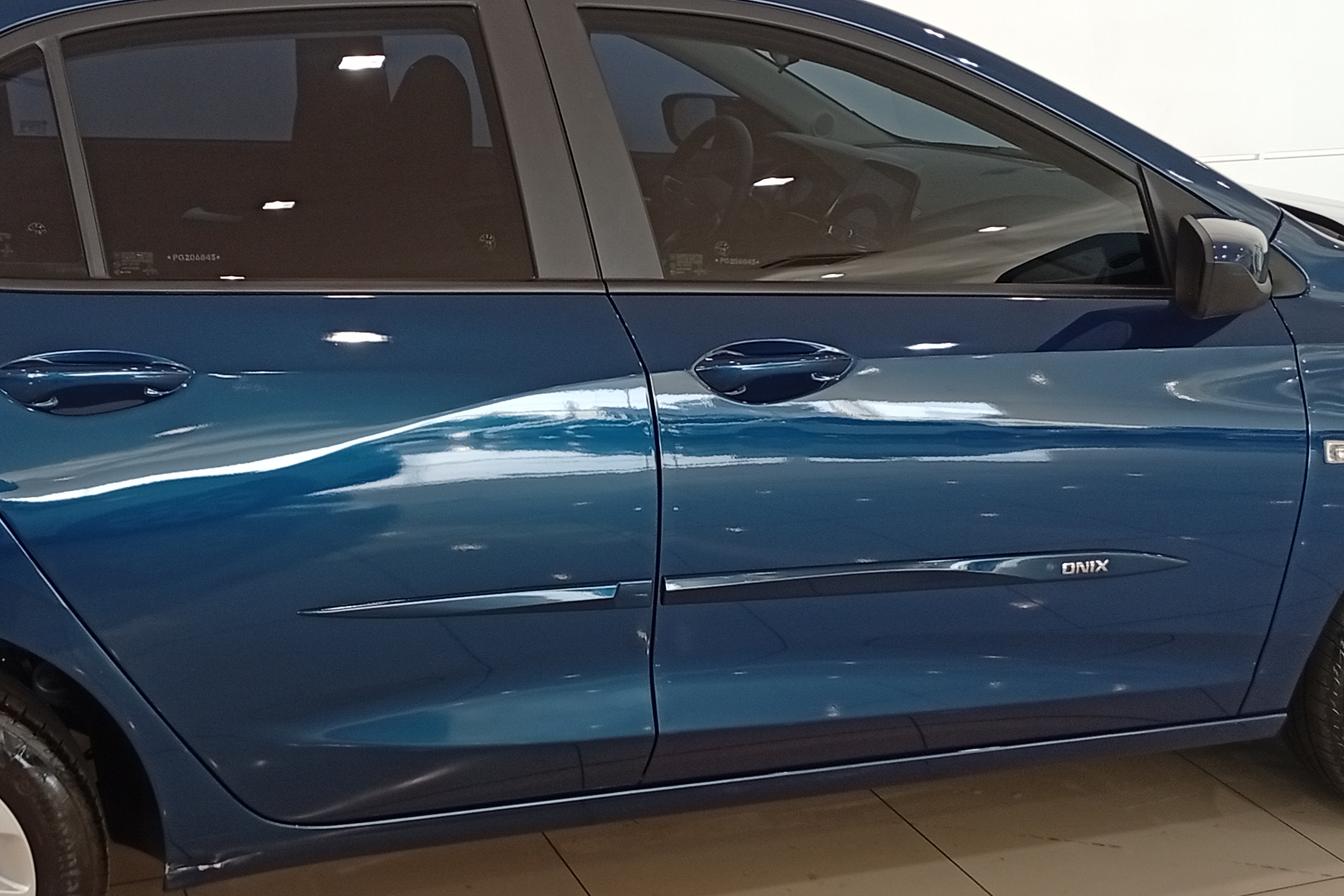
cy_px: 447
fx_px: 2016
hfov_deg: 36.7
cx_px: 519
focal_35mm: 54
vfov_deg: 25.1
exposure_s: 1/60
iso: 156
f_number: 1.8
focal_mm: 3.98
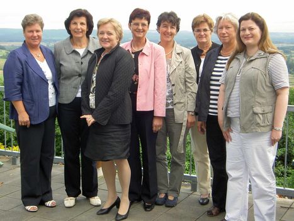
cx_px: 147
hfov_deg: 32.2
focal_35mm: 60
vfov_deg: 24.4
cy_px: 110
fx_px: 509
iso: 50
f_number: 3.8
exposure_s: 1/80
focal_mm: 9.9
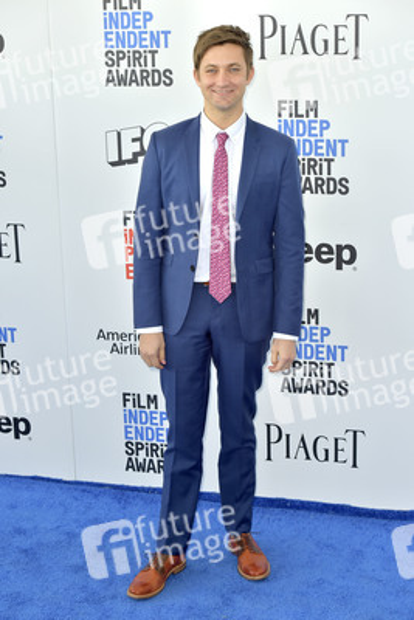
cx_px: 207
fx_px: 1206
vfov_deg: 28.8
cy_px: 310
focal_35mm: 70
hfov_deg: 19.5
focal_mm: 70
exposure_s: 1/320
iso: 500
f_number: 6.3
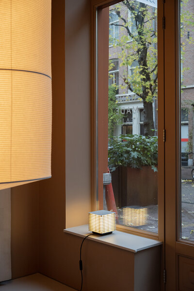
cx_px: 97
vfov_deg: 43.1
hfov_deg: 29.5
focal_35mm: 46
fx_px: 369
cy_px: 146
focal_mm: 30.4
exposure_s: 1/160
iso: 1250
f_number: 4
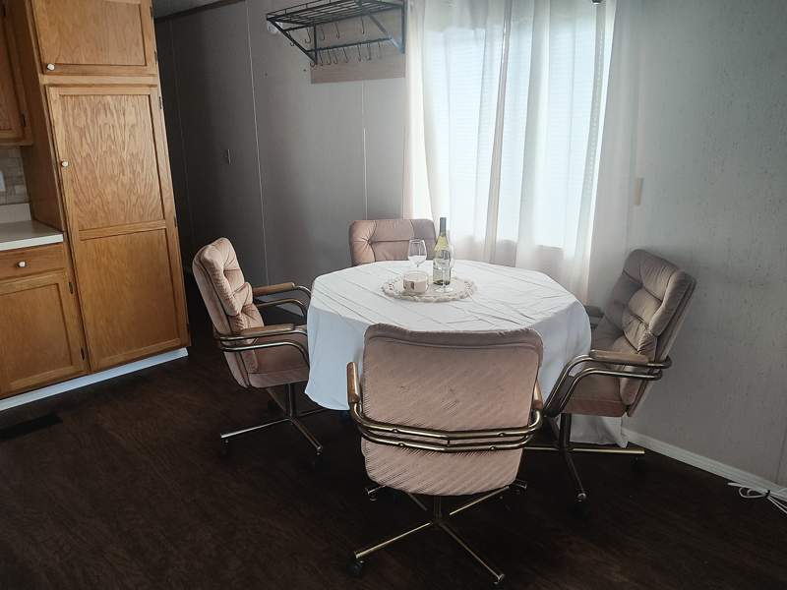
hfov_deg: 69.4
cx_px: 394
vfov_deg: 54.9
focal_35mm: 25
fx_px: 568
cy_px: 295
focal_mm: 4.15
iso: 177
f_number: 1.5
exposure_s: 1/120
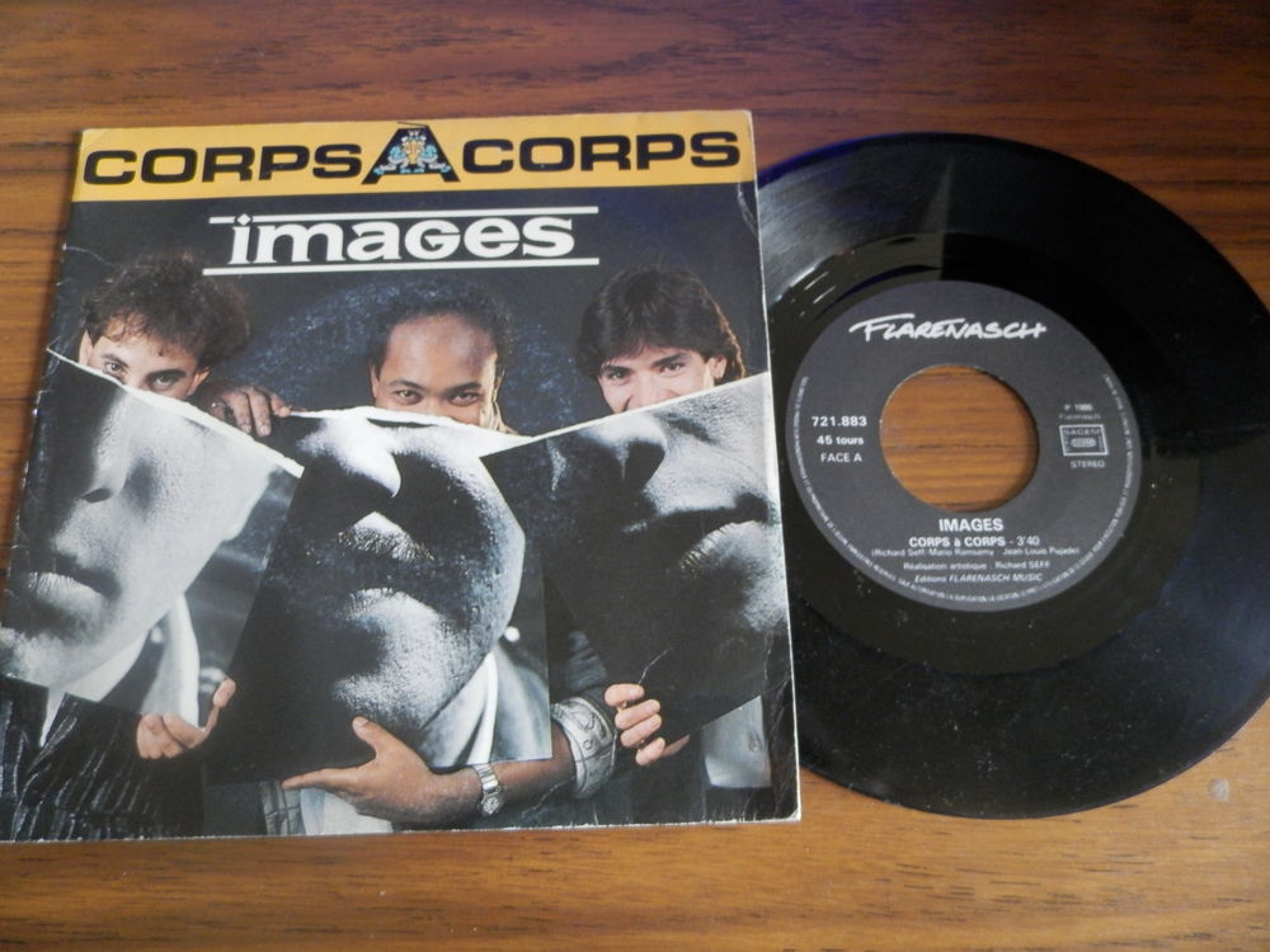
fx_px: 917
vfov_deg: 54.9
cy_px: 476
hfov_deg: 69.4
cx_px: 635
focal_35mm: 25
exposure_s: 1/8
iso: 320
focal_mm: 4.5
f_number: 3.1
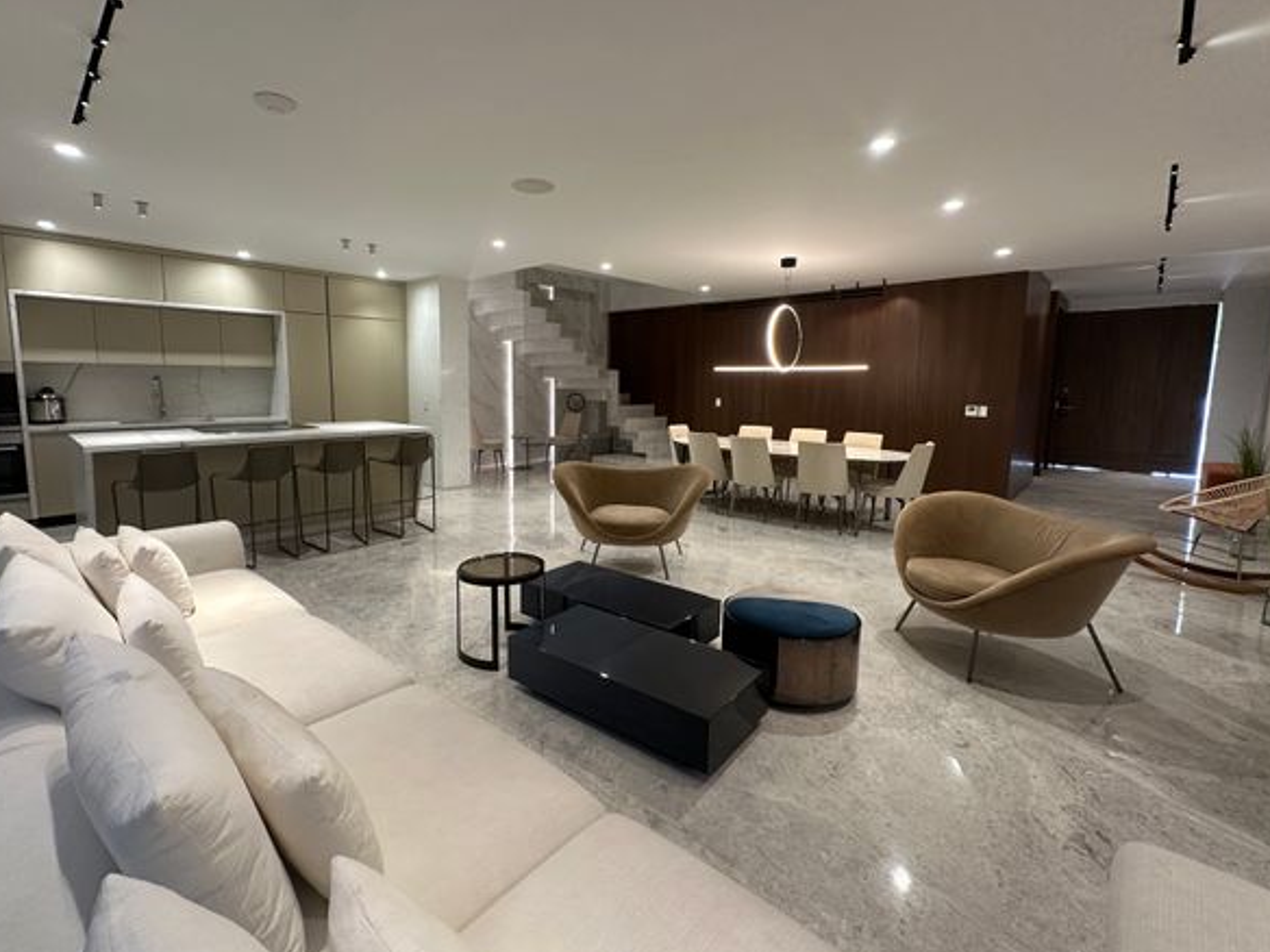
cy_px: 450
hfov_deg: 94.4
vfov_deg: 78.0
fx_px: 587
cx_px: 593
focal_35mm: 16
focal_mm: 2.22
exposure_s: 1/60
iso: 160
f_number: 2.2
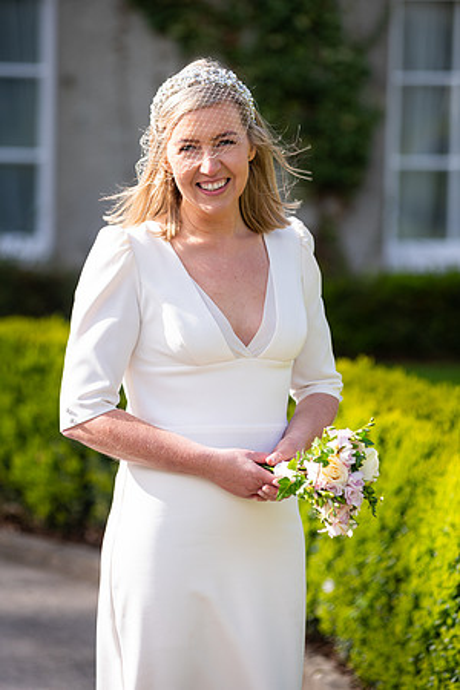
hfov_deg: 8.9
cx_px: 230
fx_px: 2971
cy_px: 345
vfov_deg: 13.2
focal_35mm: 155
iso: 125
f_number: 3.5
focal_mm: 155
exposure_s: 1/500
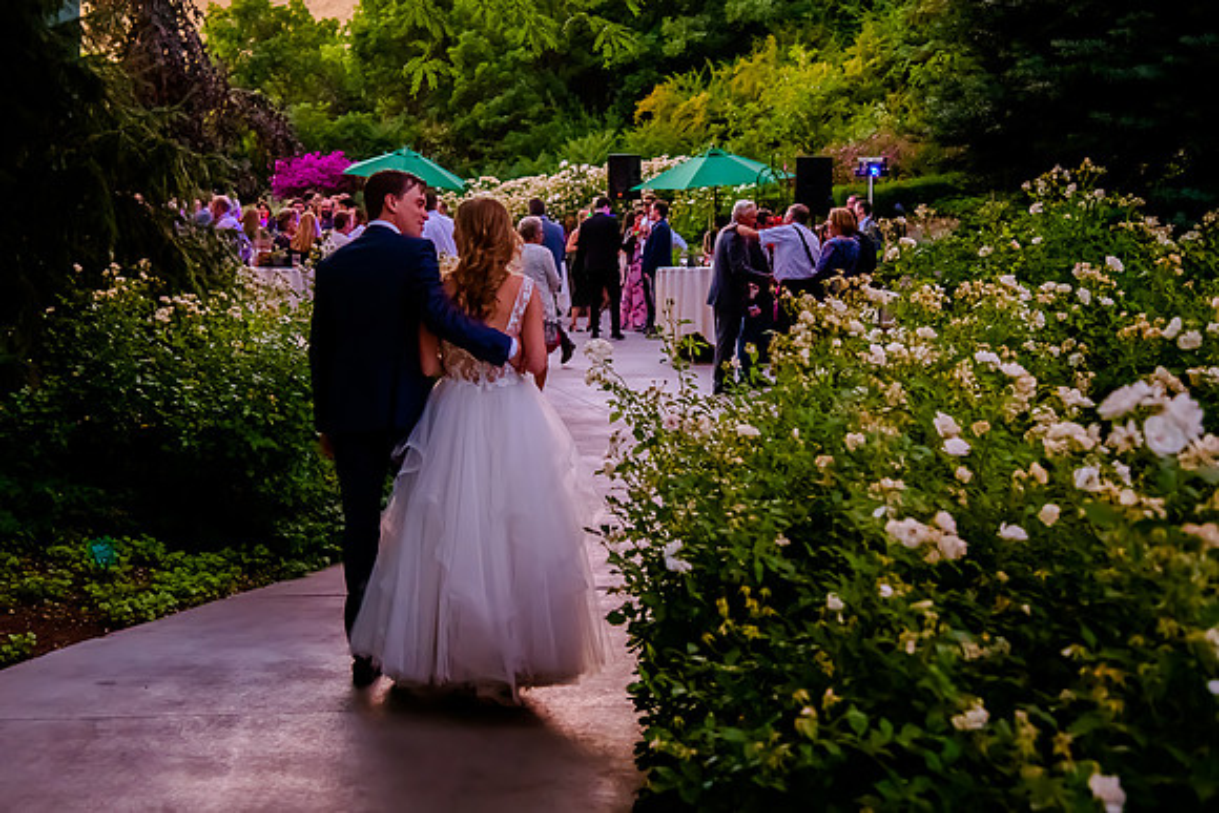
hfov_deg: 34.7
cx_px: 530
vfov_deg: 23.6
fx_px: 1945
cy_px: 406
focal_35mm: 57
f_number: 4
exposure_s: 1/100
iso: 5000
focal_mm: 50
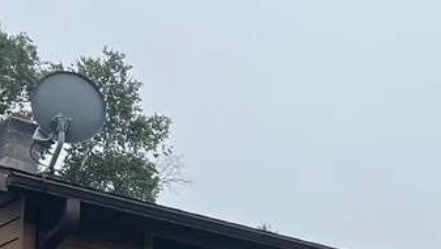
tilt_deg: +7.9
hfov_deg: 21.3
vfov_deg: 13.3
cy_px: 377
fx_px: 1006
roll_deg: +1.6
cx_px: 636
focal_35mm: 86
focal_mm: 5.7
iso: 50
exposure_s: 1/2208
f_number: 1.5
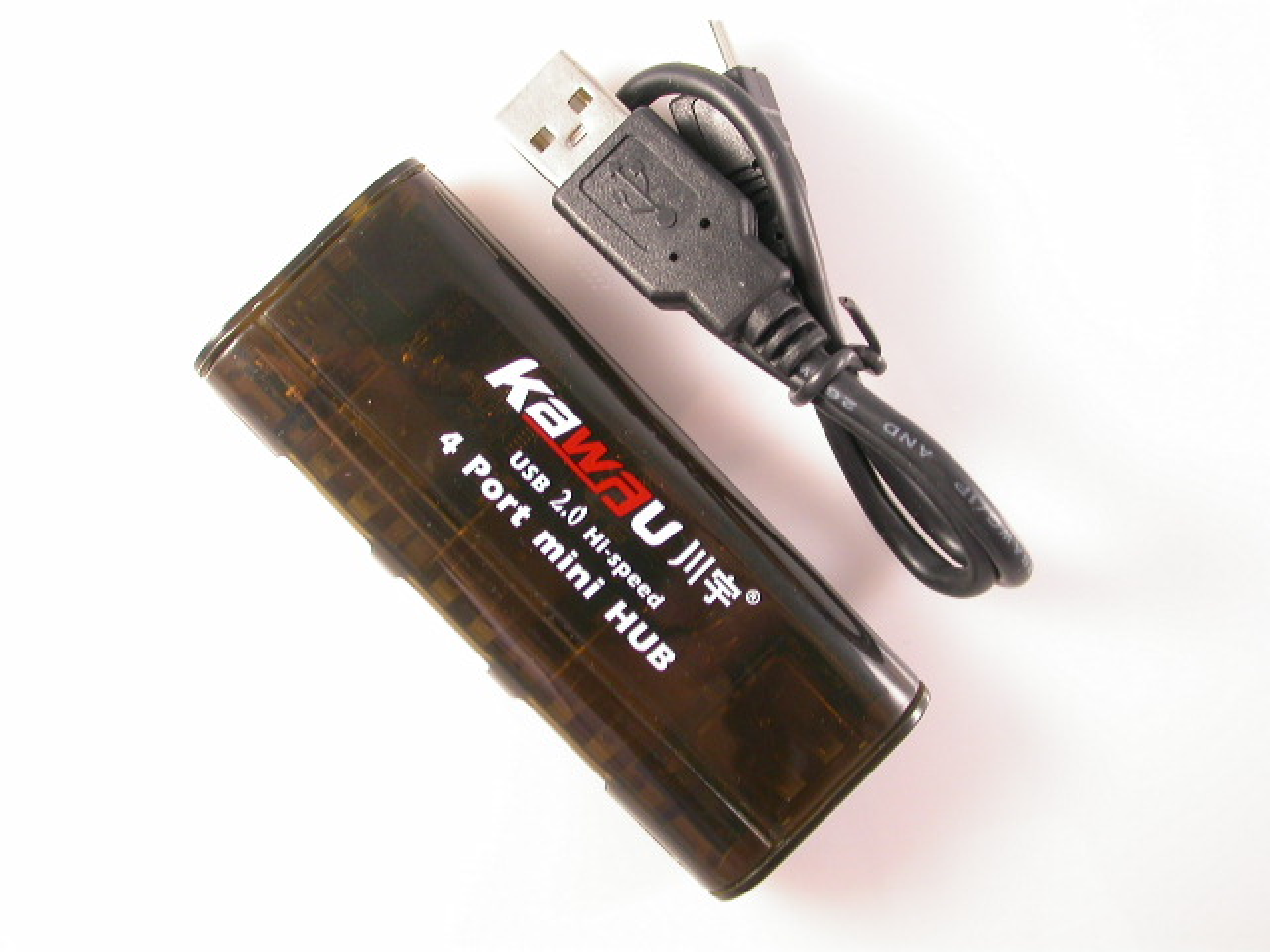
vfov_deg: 33.6
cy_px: 476
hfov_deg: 43.9
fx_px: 1578
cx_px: 635
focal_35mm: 43
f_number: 2.7
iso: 100
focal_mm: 8.9
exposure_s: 1/34.1
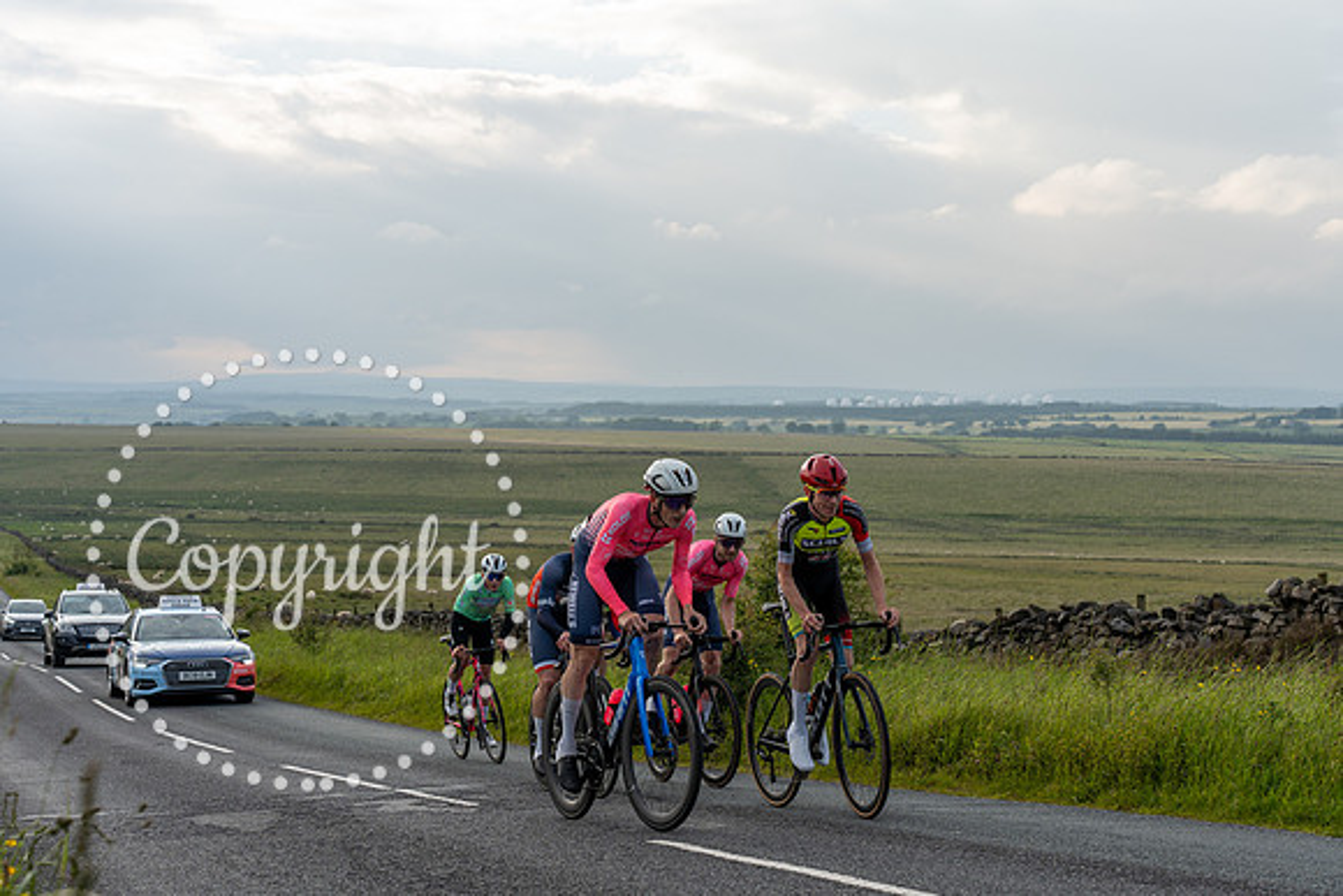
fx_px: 2052
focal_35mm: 55
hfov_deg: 36.2
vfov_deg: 24.6
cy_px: 448
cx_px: 672
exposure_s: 1/500
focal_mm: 55
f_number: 5.6
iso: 200
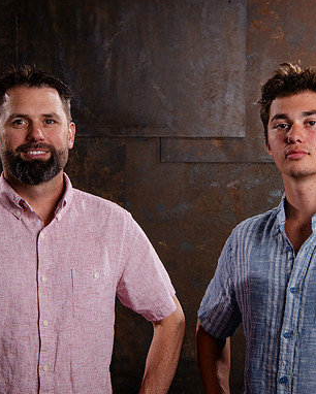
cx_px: 168
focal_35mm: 87
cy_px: 189
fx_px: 1016
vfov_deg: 22.0
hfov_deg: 17.7
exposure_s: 1/160
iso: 1000
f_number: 8
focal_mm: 48
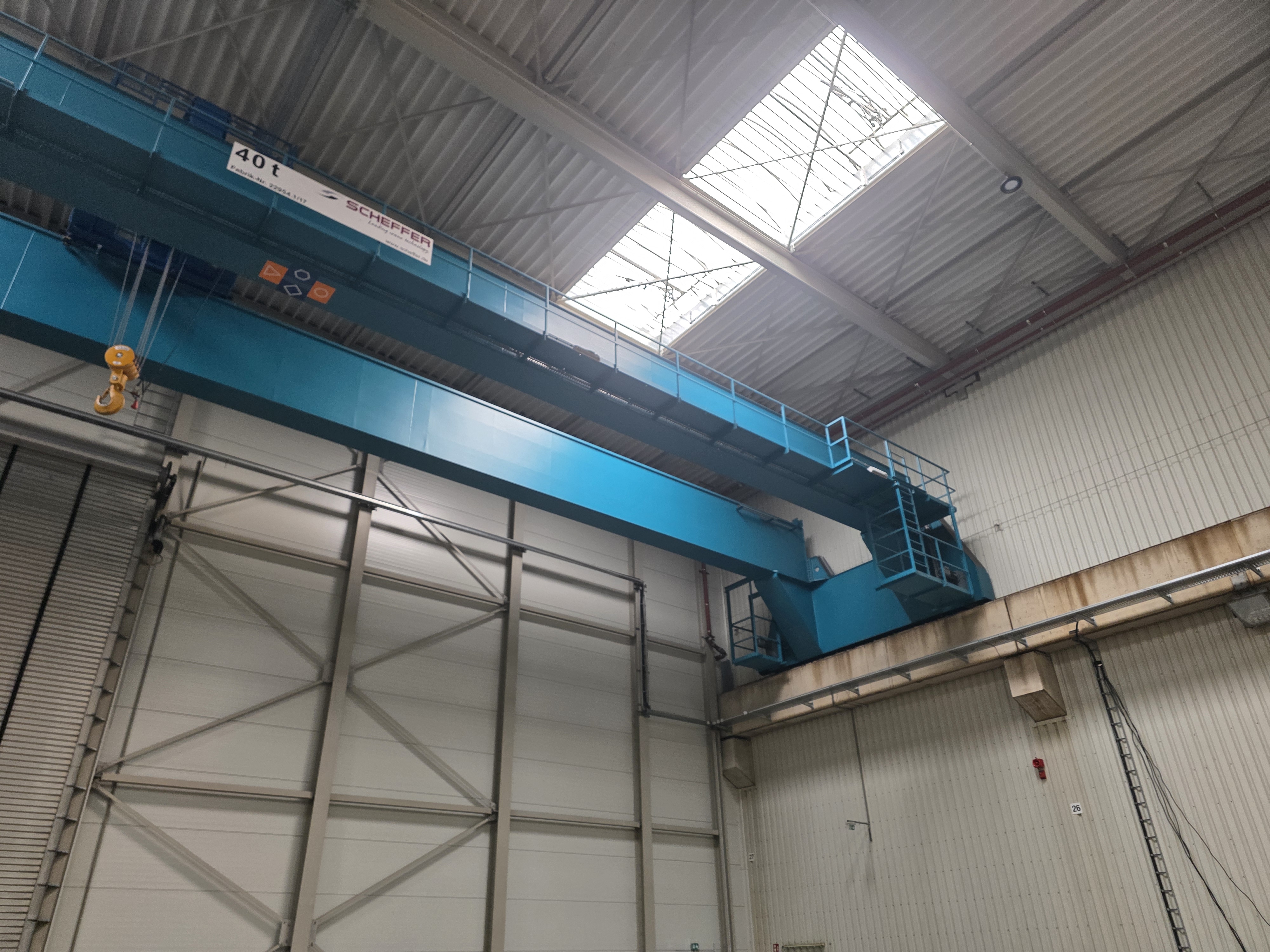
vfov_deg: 58.9
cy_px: 476
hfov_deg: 73.9
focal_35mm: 23
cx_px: 635
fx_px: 844
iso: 160
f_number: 1.7
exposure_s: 1/100
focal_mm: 6.3
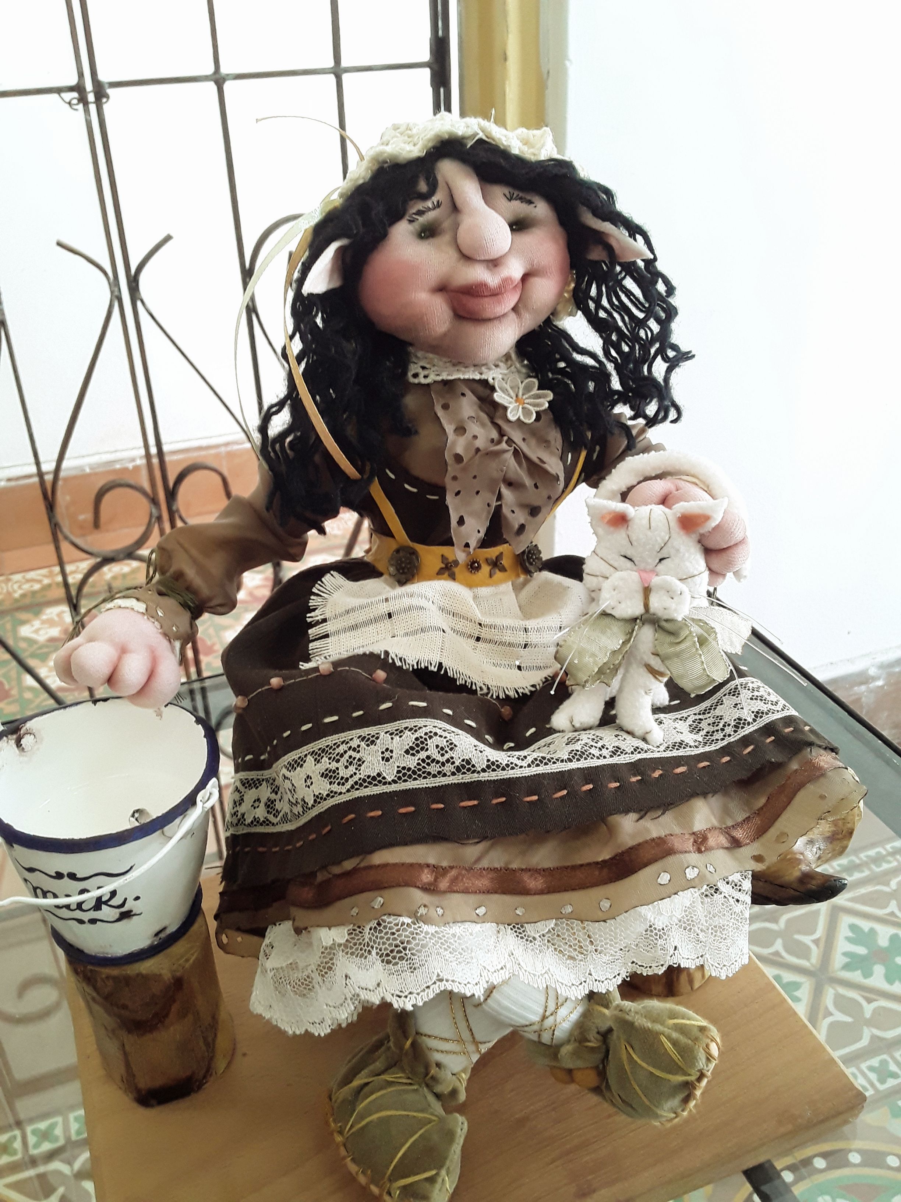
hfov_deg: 45.4
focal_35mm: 31
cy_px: 601
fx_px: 1076
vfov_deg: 58.4
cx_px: 450
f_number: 2.2
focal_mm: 3.3
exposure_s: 1/40
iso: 100
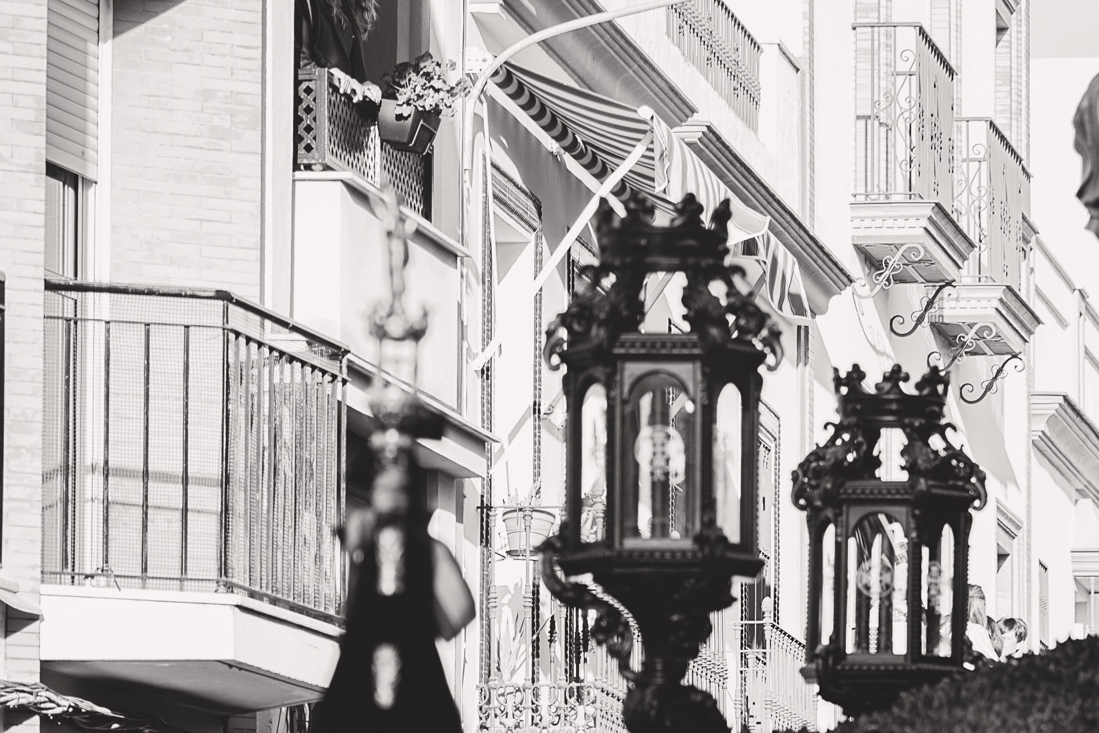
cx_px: 1201
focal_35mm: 278
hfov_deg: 7.4
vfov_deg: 4.9
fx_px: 8489
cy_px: 498
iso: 100
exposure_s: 1/320
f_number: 2.8
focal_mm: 82
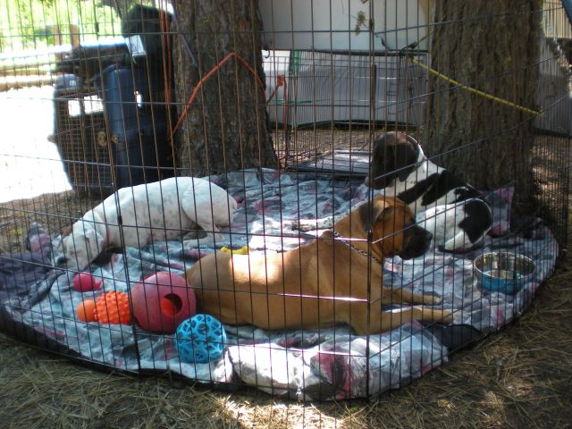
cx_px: 286
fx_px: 628
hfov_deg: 49.0
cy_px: 214
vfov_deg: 37.7
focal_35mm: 38
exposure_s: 1/62
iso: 130
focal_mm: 6.3
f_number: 3.1
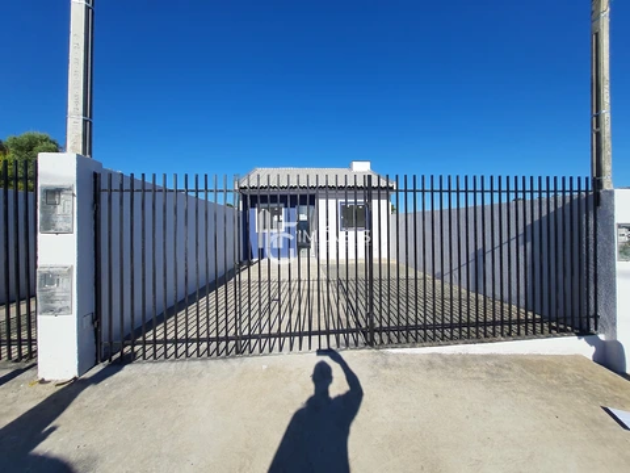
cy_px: 236
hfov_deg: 106.2
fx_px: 237
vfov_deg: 89.9
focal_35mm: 13
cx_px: 315
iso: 50
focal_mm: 1.74
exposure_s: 1/1656
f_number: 2.2
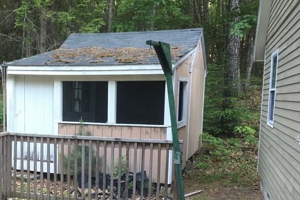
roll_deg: -1.2
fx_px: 417
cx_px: 78
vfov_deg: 26.7
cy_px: 143
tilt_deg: -4.9
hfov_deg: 38.6
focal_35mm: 50
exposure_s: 1/15
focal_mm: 4.15
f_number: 2.2
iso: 32
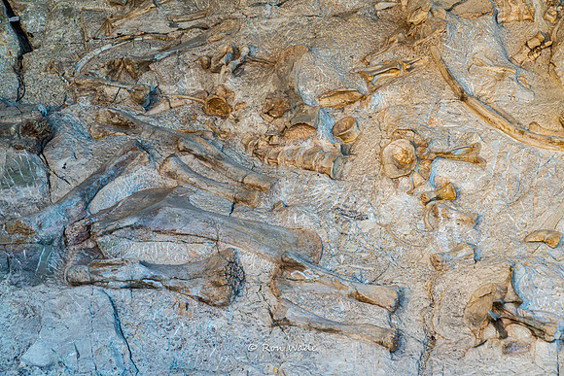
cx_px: 282
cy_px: 188
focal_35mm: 70
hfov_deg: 28.8
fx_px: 1097
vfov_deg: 19.5
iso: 640
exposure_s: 1/160
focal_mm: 70
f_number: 4
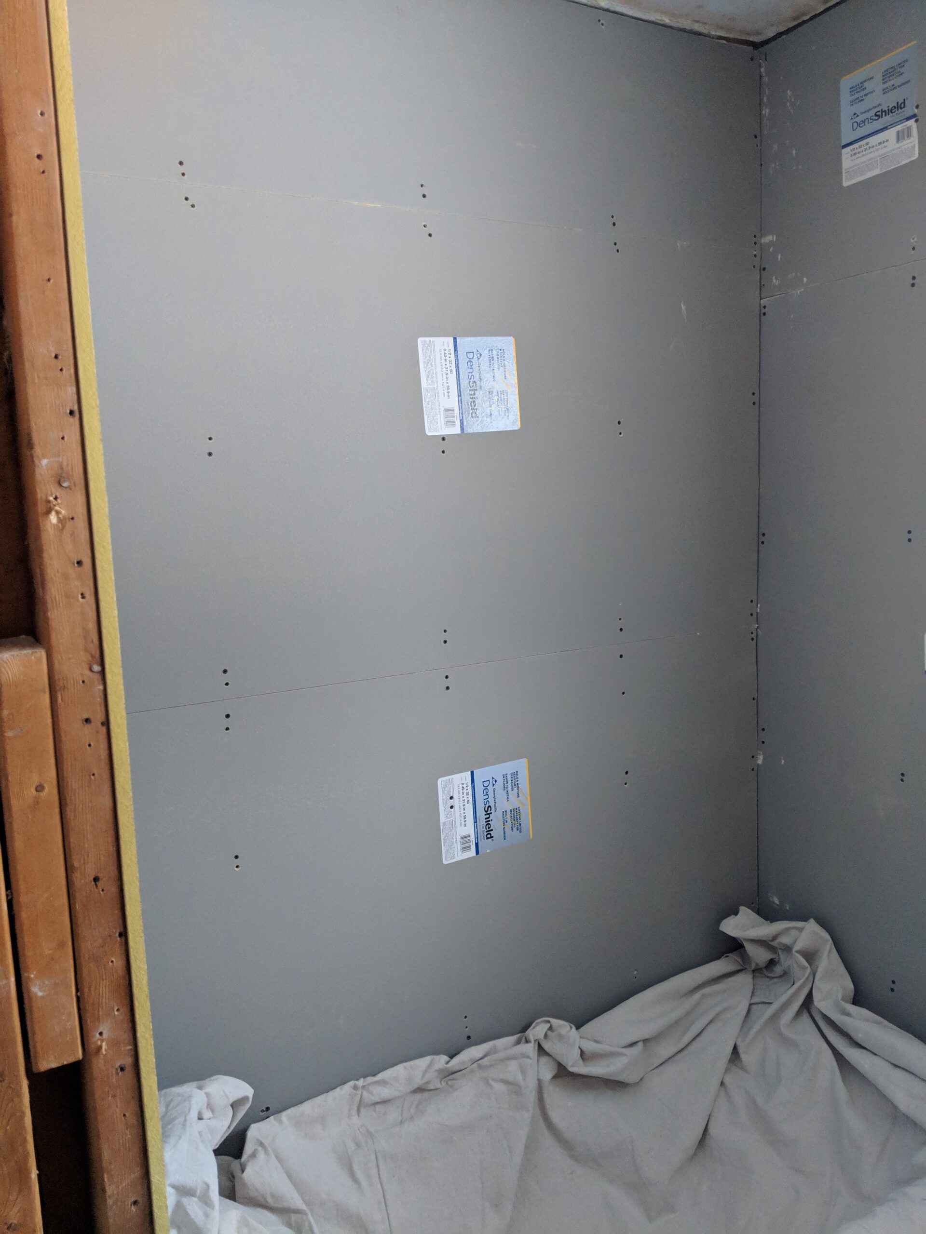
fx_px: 963
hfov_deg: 51.4
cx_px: 463
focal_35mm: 27
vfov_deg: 65.3
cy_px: 617
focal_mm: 4.44
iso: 501
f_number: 1.8
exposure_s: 1/60
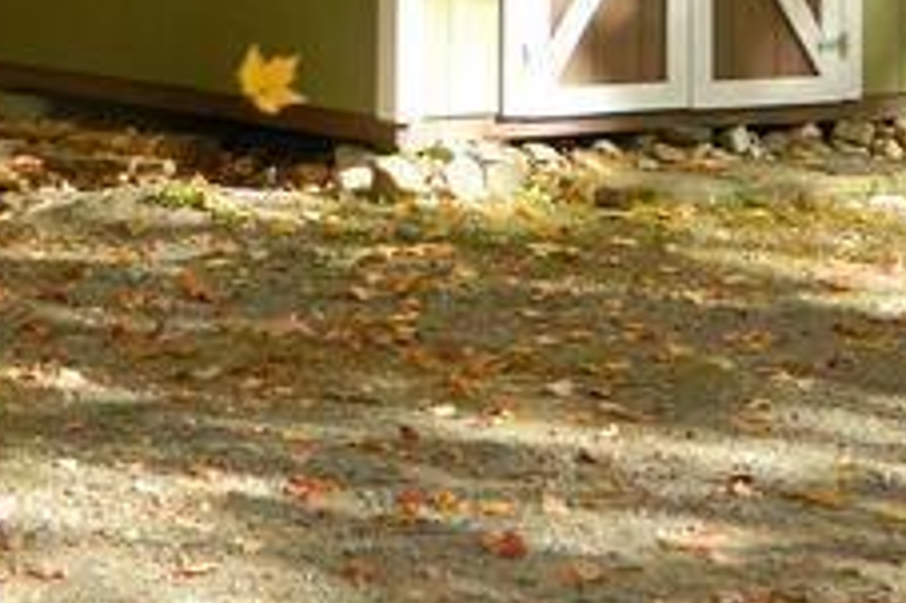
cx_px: 259
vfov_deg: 9.7
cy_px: -212
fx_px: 3470
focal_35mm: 138
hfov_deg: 14.8
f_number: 3.6
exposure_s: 1/160
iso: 80
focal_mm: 8.4
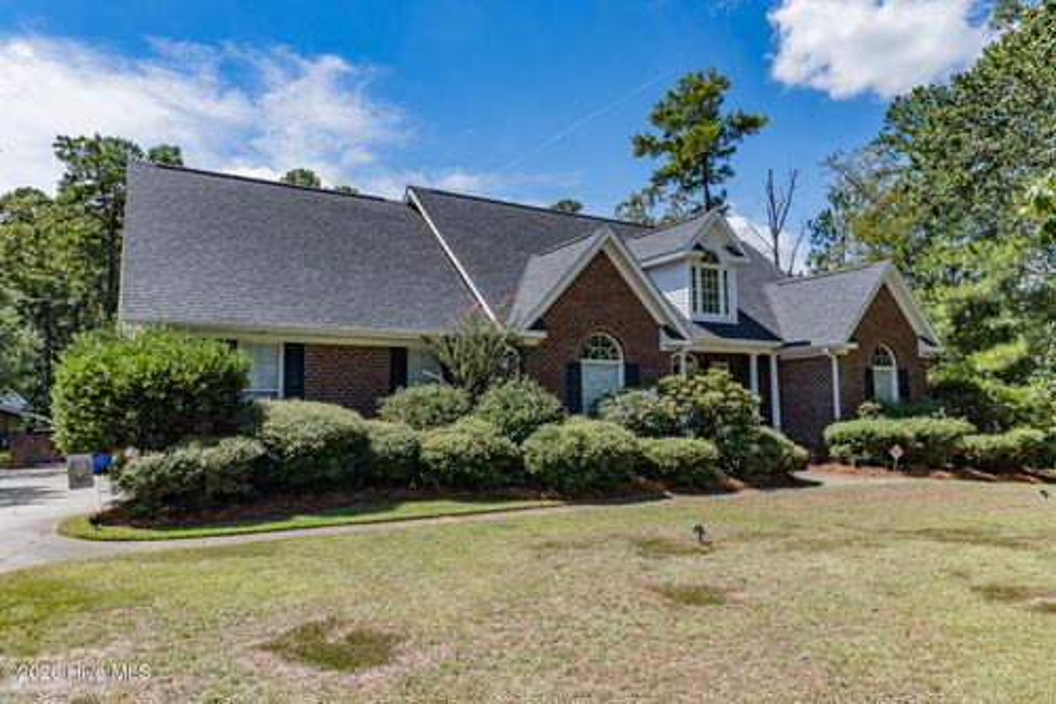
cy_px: 352
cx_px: 528
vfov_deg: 53.1
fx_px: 704
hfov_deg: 73.8
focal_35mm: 24
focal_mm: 16
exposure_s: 1/250
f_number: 8
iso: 100
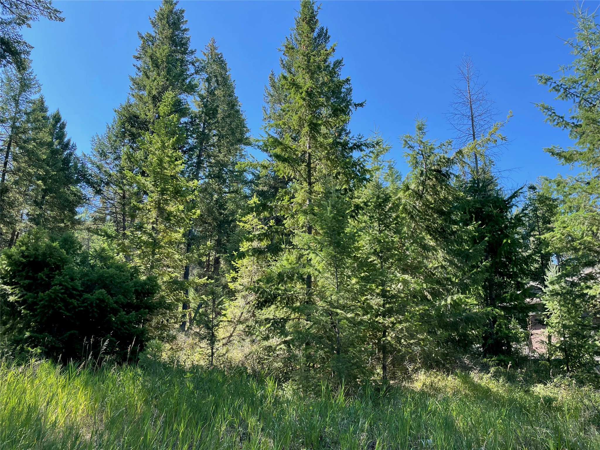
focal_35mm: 26
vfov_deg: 53.1
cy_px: 225
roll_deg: +1.6
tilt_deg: +15.5
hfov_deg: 67.3
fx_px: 451
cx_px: 300
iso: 32
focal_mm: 4.2
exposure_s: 1/955
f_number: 1.6
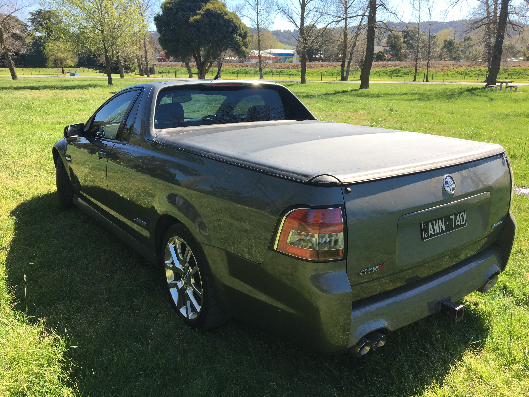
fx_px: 443
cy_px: 198
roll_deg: +0.3
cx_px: 264
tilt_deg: -15.5
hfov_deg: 61.7
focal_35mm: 29
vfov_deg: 48.2
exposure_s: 1/680
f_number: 2.2
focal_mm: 4.15
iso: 25
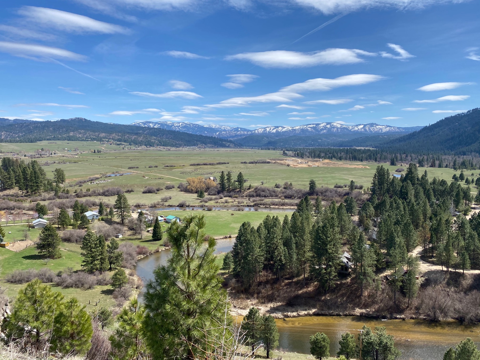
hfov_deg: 67.3
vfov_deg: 53.1
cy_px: 180
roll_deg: +0.3
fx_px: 361
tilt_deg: -5.7
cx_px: 240
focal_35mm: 26
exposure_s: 1/3135
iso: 32
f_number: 1.8
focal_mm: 4.25
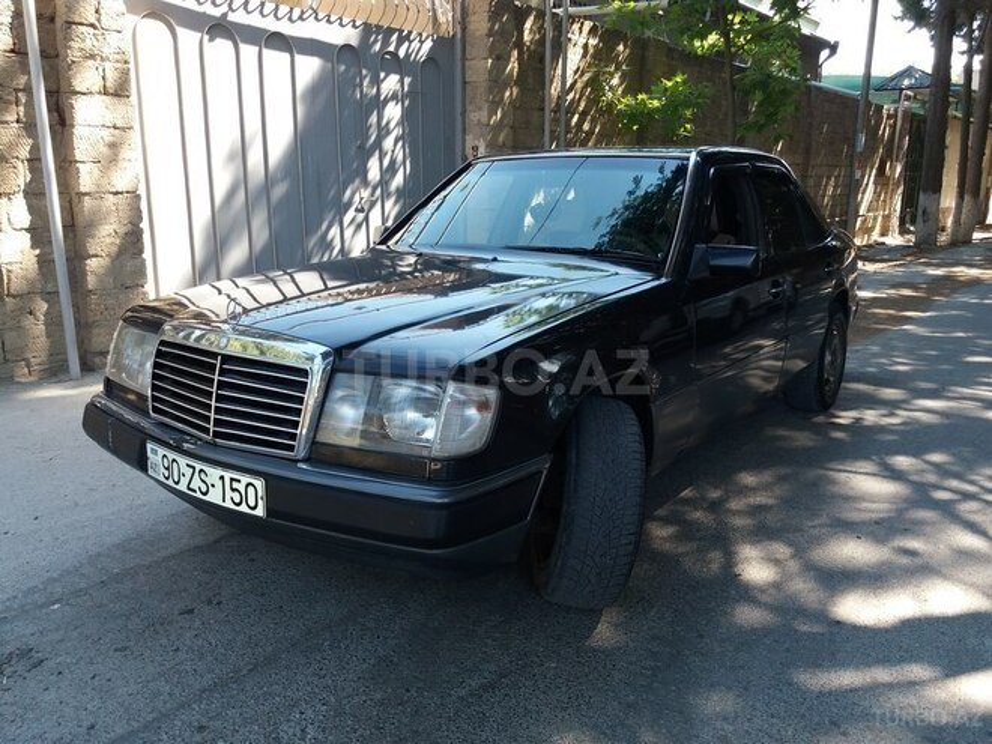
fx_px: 802
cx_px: 496
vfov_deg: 49.7
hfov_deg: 63.4
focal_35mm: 28
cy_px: 372
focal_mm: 3.7
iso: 64
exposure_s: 1/173
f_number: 1.9
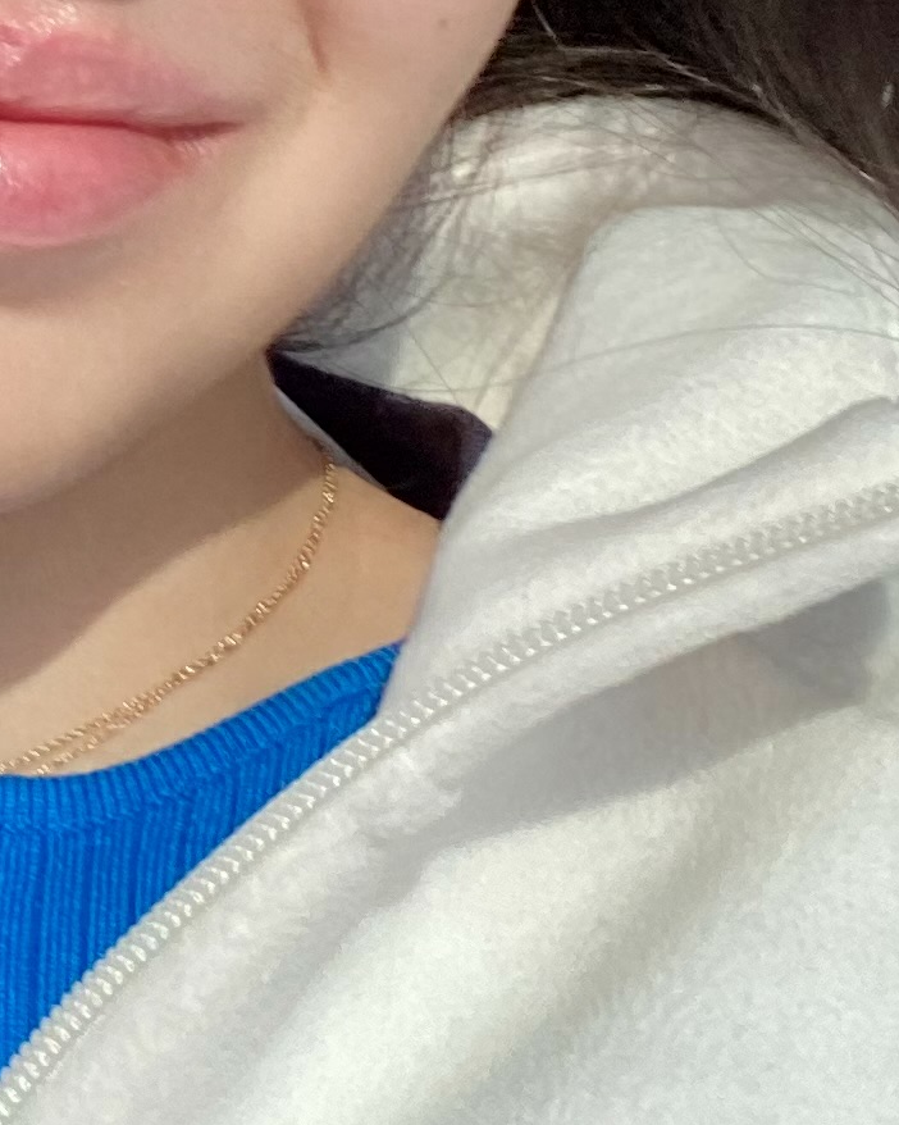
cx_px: -402
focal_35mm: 103
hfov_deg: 14.1
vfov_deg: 18.1
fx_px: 3427
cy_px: -21
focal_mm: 2.71
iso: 64
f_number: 2.2
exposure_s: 1/122
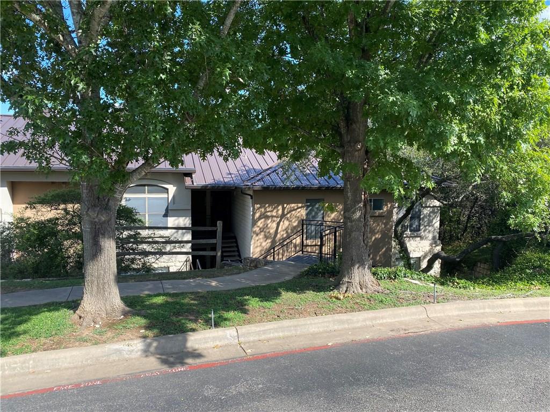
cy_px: 206
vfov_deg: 53.1
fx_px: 413
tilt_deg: -7.7
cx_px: 275
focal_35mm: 26
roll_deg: -1.6
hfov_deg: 67.3
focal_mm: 4.25
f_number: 1.8
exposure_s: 1/827
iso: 32
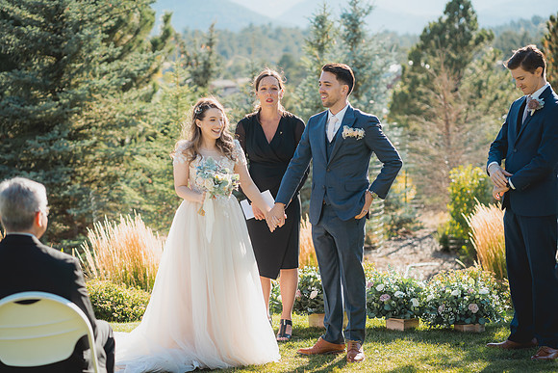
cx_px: 279
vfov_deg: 15.1
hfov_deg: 22.4
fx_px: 1407
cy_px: 186
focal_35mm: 91
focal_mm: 85
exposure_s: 1/1000
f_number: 3.2
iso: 200
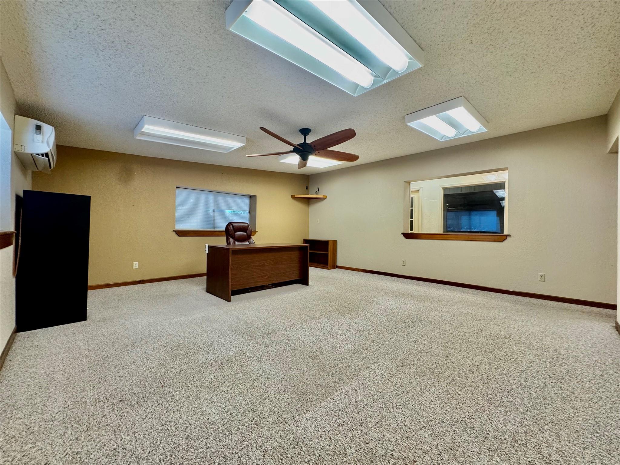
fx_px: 251
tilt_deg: -1.7
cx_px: 310
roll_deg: -0.9
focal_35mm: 14
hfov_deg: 102.1
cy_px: 232
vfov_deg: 85.7
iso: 200
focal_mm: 2.22
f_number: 2.2
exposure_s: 1/60
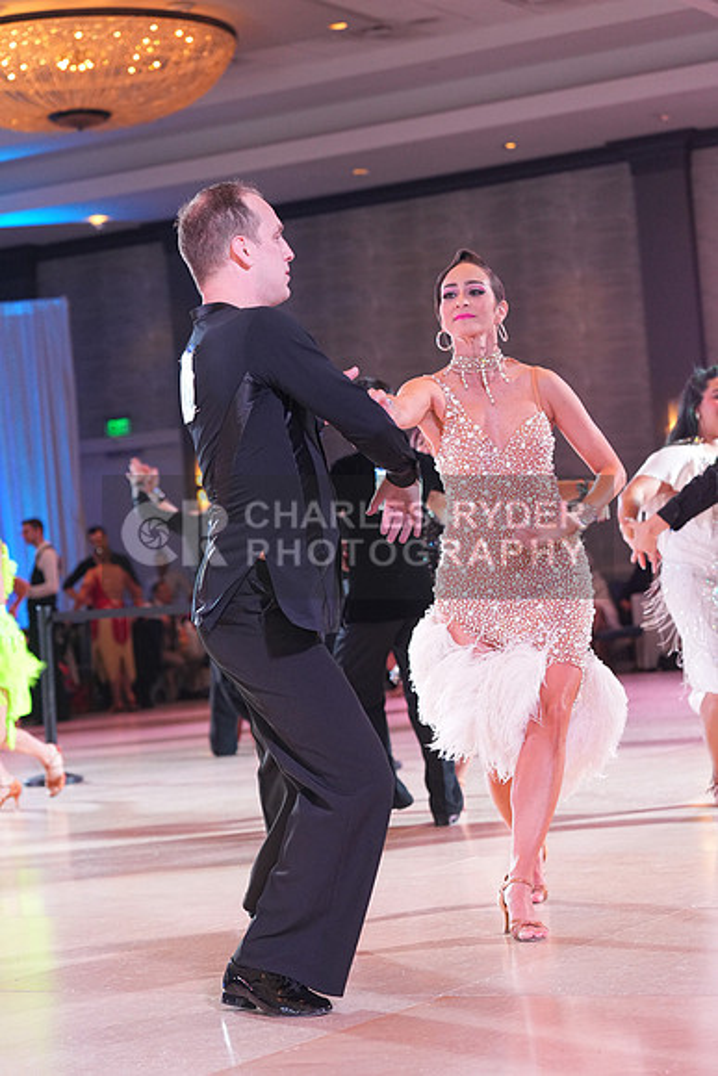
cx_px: 359
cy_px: 538
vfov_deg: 25.1
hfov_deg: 16.9
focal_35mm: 81
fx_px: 2422
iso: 2500
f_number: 4.5
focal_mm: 81
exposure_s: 1/250
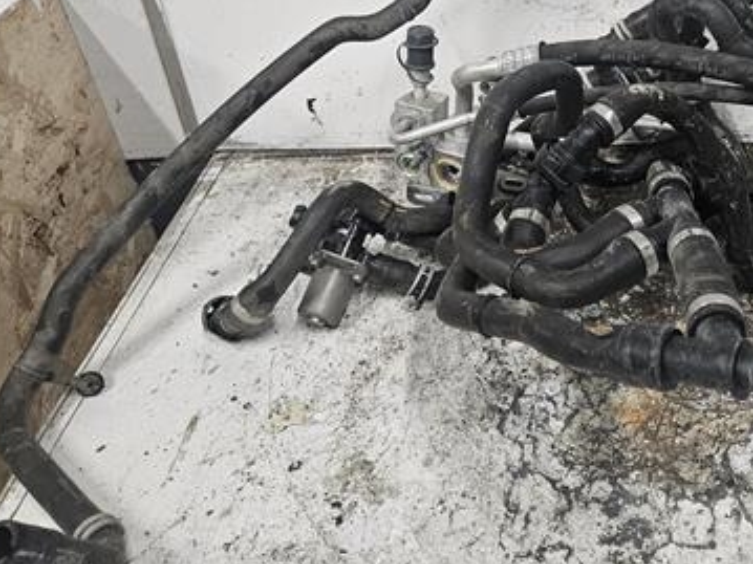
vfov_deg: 34.6
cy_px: 166
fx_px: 892
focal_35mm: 41
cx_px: 577
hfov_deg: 44.1
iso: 320
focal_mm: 5.4
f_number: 1.8
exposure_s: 1/100
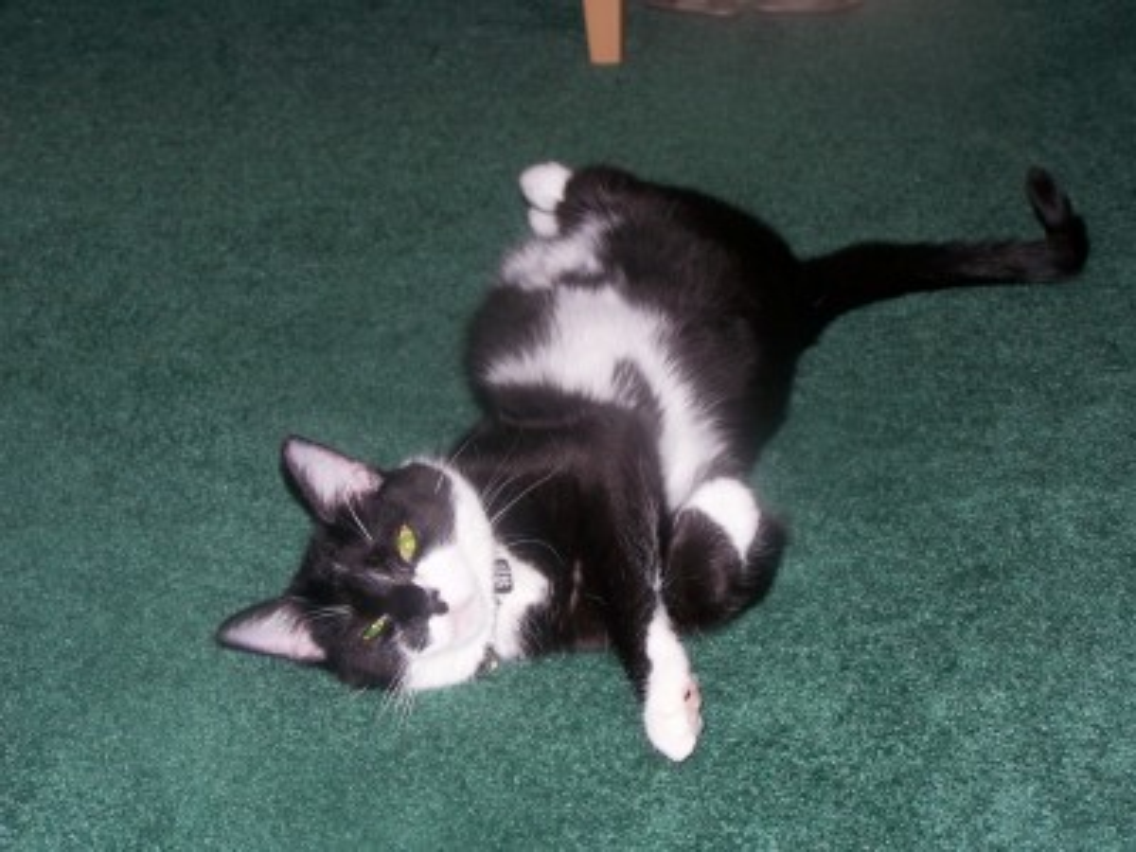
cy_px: 426
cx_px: 568
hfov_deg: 26.0
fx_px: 2461
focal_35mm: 75
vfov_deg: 19.6
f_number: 3.2
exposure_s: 1/80
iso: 80
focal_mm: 12.4
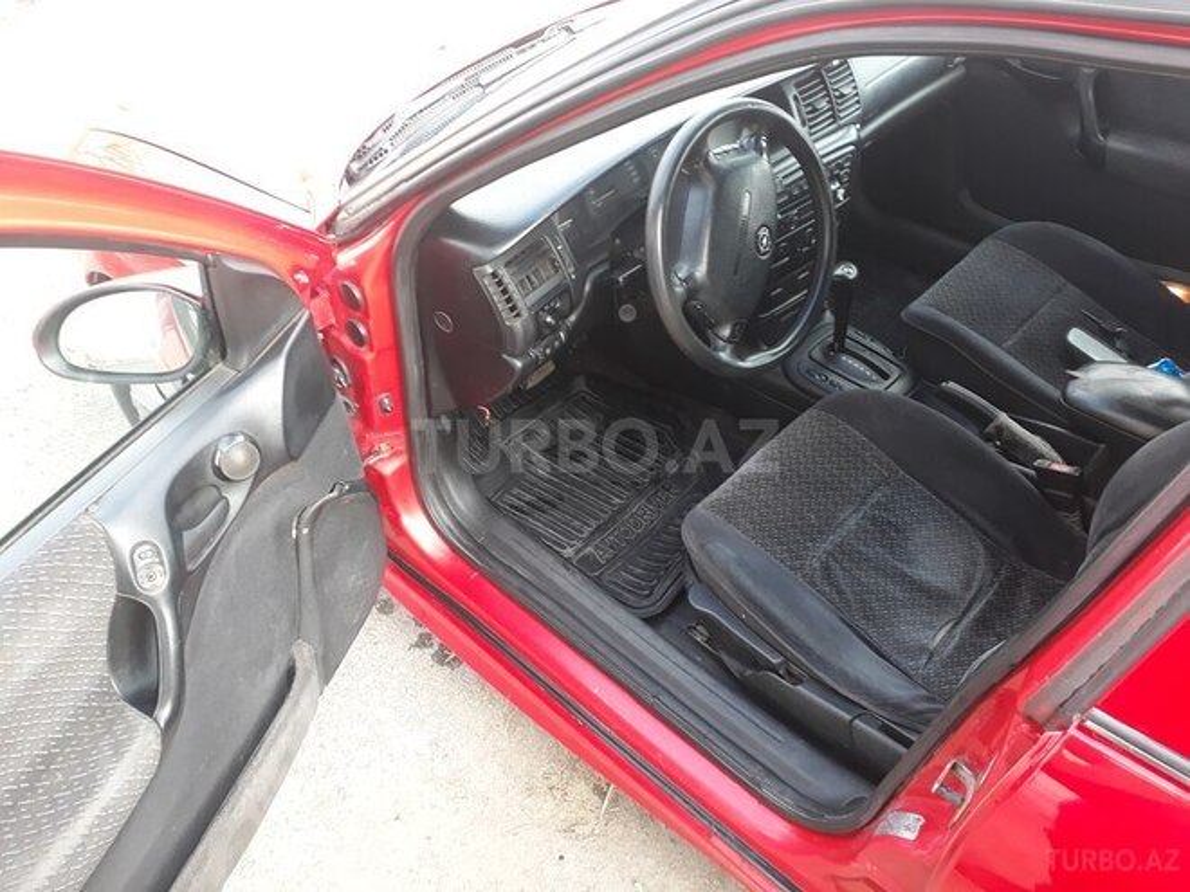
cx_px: 595
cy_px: 446
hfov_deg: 65.3
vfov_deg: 51.4
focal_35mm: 27
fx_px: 928
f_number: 1.9
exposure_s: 1/33
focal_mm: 3.6
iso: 64
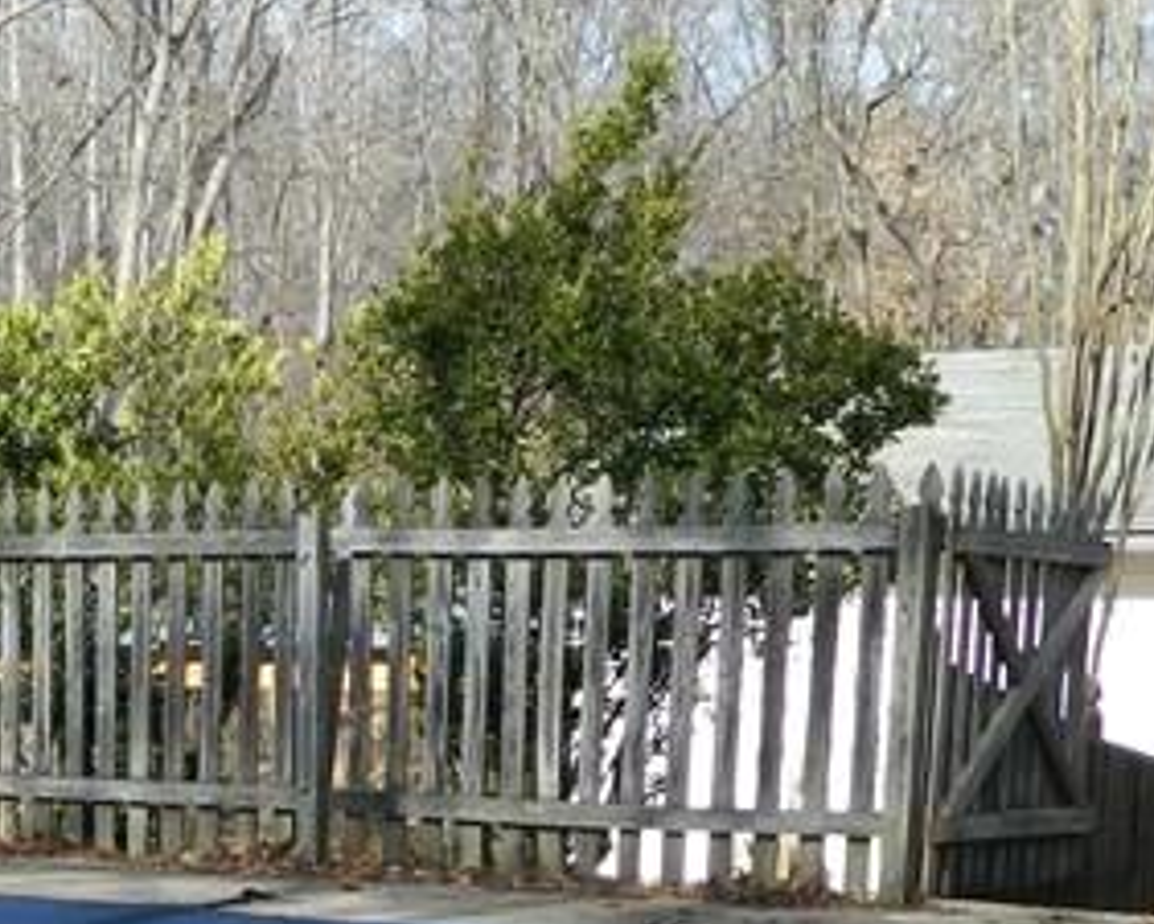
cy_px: 1133
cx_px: -144
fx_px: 3041
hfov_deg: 20.4
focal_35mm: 89
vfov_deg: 16.5
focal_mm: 4.5
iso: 110
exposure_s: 1/640
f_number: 3.1
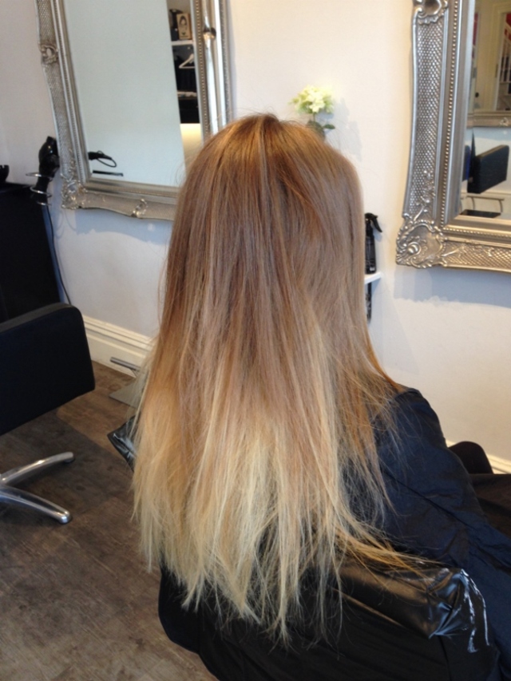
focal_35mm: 33
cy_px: 340
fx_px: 649
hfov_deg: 43.0
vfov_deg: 55.3
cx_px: 256
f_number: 2.4
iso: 80
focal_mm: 4.12
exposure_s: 1/20
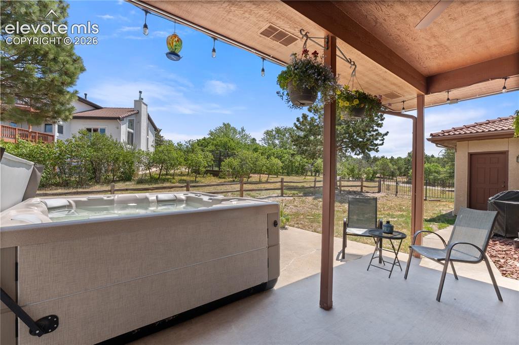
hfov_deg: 95.5
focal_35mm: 16
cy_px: 172
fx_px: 236
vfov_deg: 72.5
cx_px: 260
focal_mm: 10.9
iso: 400
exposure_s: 1/100
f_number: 8
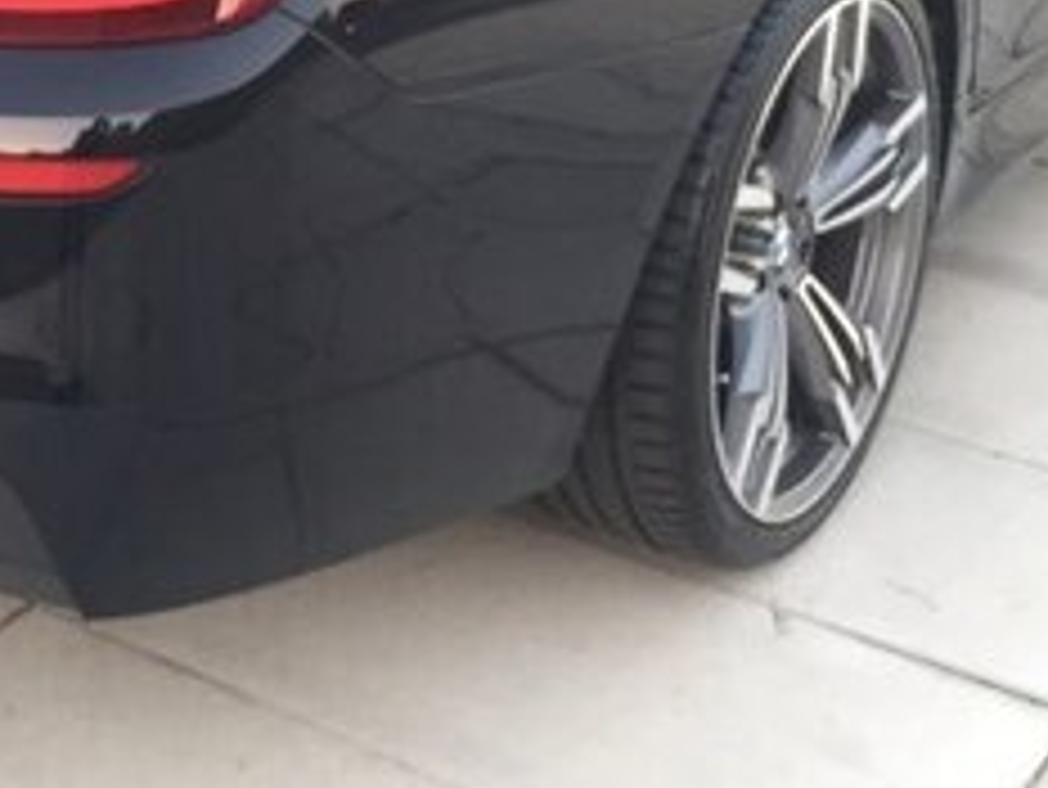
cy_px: -146
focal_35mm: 82
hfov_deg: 23.5
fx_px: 2484
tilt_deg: -15.5
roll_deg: -1.2
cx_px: 211
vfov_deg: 17.2
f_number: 2.2
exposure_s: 1/33
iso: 80
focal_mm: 4.15
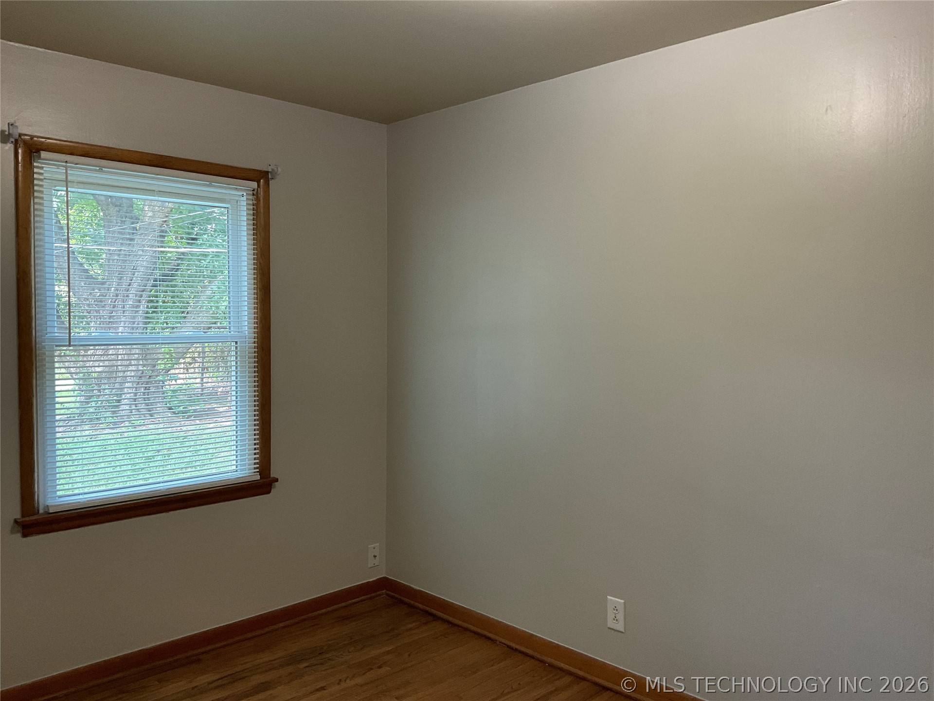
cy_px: 350
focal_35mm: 29
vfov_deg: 48.2
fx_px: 782
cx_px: 467
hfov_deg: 61.7
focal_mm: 3
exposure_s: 1/60
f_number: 1.8
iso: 125
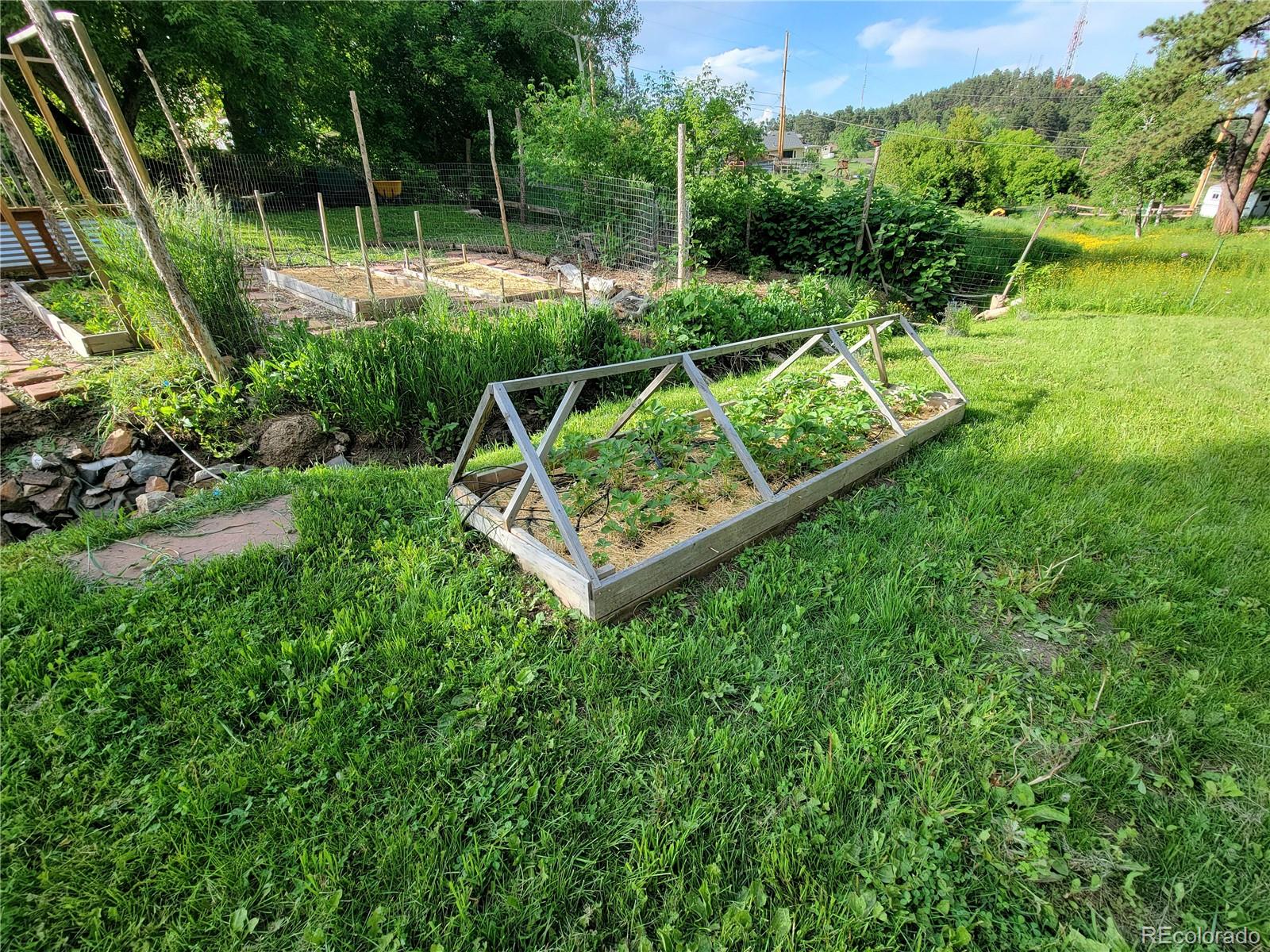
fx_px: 477
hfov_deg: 106.2
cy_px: 476
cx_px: 635
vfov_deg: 89.9
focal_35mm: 13
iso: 50
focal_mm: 2.2
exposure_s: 1/400
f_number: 2.2
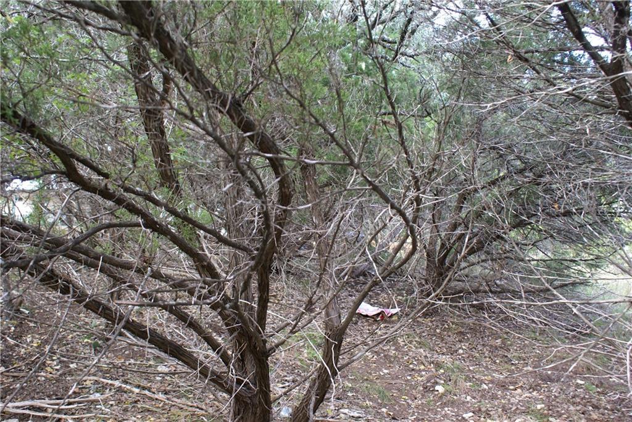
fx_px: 580
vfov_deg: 40.0
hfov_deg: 57.2
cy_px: 211
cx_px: 316
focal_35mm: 33
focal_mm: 22
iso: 250
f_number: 4
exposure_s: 1/40
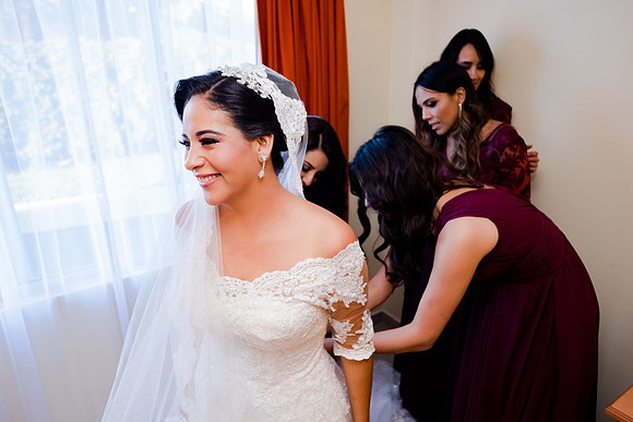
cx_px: 316
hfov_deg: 69.4
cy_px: 211
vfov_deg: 49.6
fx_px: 457
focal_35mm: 26
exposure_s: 1/200
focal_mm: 26
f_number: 2.8
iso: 1600
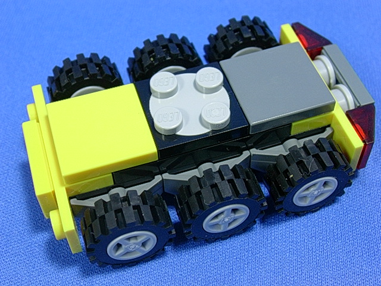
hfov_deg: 32.2
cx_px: 190
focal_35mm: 60
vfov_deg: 24.4
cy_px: 143
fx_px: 660
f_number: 3.4
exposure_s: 1/17.9
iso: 70
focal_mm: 9
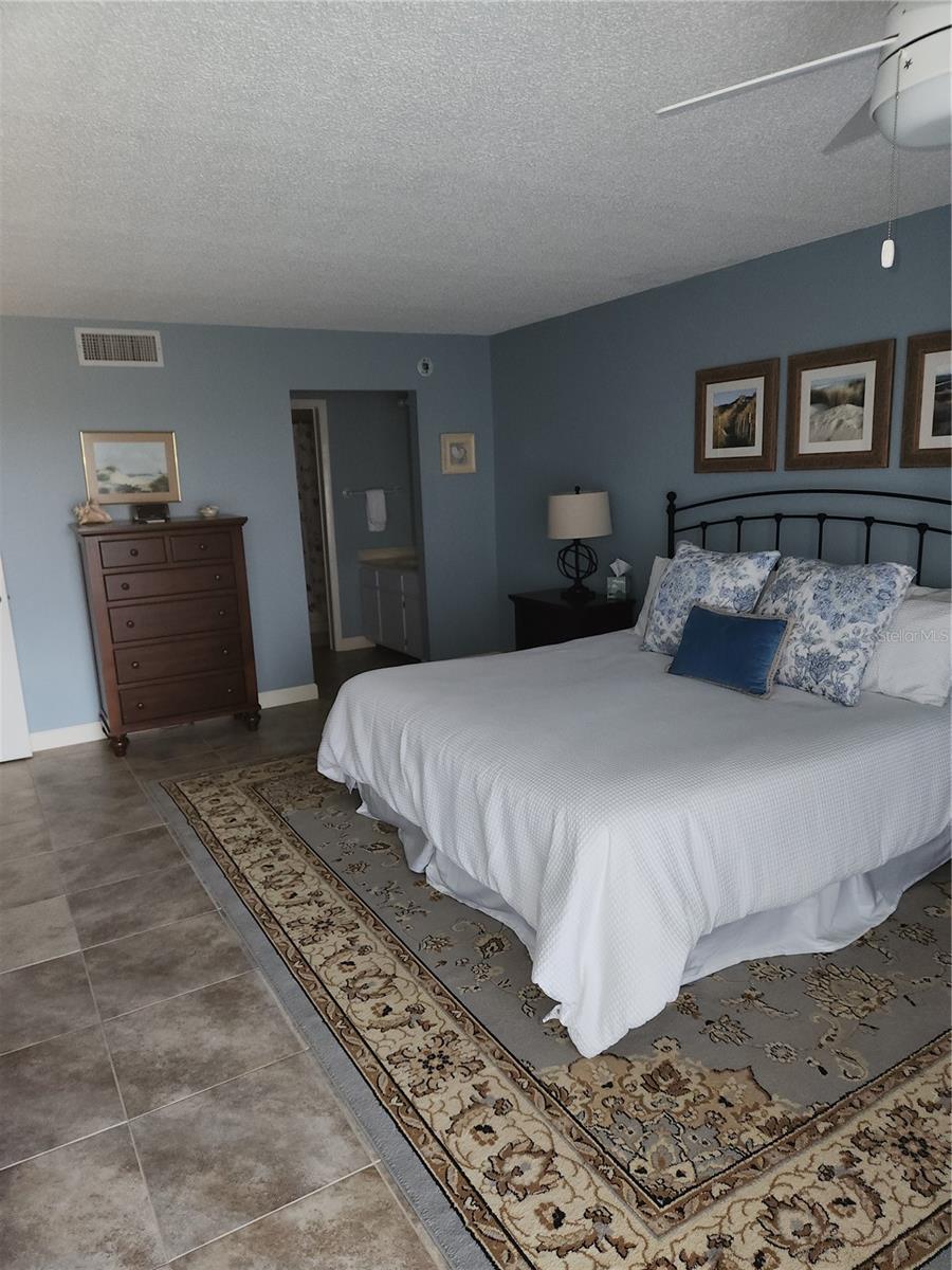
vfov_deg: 73.9
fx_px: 843
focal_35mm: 23
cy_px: 635
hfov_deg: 58.9
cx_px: 476
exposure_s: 1/24
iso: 100
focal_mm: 5.4
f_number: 1.8
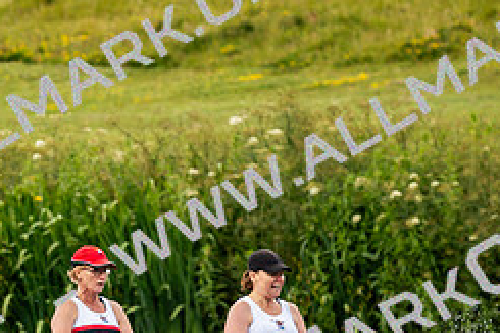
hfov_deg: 1.0
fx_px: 29576
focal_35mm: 2131
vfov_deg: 0.6
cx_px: -39
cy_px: 310
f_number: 6.3
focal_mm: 600
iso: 500
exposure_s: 1/2000
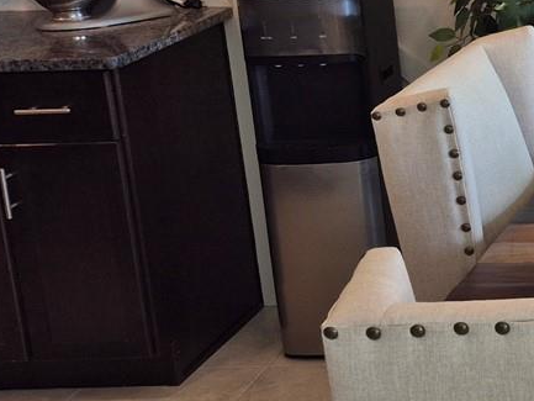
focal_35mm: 85
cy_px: 56
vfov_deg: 17.2
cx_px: 910
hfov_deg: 18.8
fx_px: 1312
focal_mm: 5.4
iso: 25
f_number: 1.8
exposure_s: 1/206
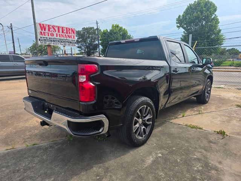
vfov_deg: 58.9
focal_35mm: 23
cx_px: 120
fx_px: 160
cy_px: 90
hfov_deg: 73.9
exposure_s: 1/383
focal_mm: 6.3
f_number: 1.7
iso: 12
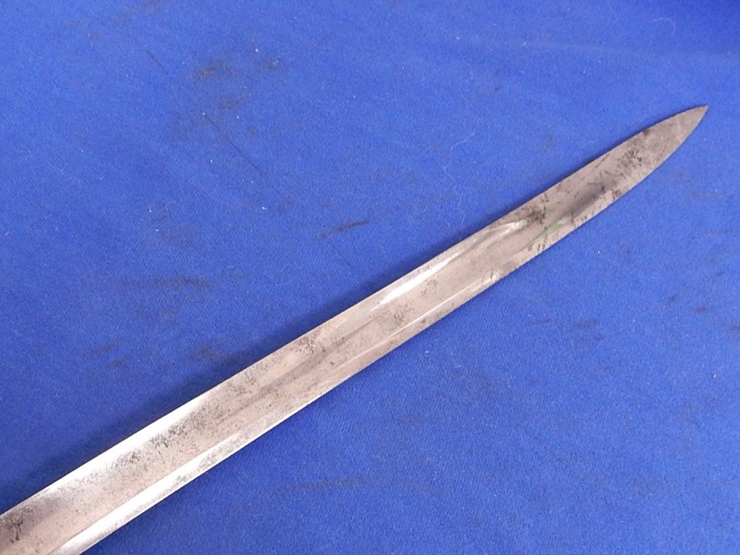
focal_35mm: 34
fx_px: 727
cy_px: 425
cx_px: 260
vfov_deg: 40.5
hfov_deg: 53.1
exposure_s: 1/15
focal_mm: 4
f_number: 3
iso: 400
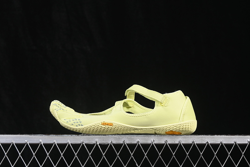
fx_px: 521
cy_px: 84
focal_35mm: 75
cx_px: 125
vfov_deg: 18.2
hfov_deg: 27.0
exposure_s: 1/80
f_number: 8
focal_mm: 50
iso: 160
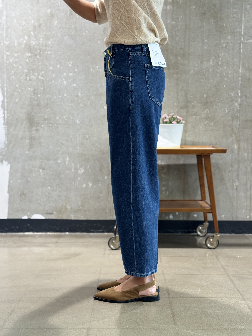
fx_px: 466
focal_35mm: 48
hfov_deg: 30.3
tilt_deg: -4.6
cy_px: 168
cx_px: 126
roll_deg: -0.1
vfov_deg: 39.7
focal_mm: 6.76
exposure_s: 1/100
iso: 100
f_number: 1.78
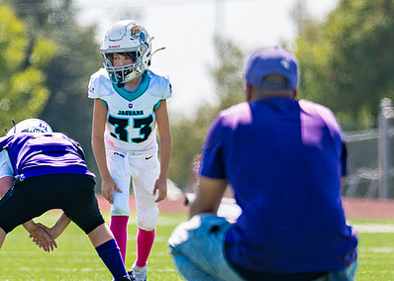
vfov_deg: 2.2
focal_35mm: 653
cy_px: 114
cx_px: 115
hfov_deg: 3.1
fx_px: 7305
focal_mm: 200
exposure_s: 1/2000
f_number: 2.8
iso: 125
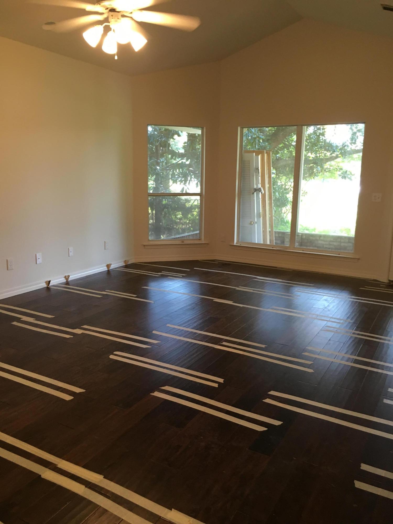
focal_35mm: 29
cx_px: 196
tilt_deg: -10.9
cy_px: 262
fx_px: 439
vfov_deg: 61.7
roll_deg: -0.6
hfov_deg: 48.2
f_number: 2.2
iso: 100
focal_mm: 4.15
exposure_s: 1/30
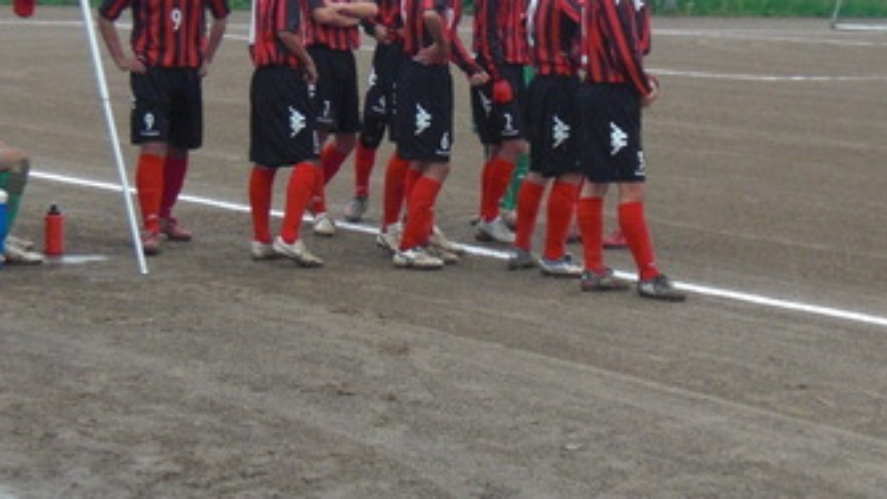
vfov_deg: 8.8
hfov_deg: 15.7
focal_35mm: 137
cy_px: 110
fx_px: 3223
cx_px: 483
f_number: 5.4
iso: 400
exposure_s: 1/320
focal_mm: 16.51
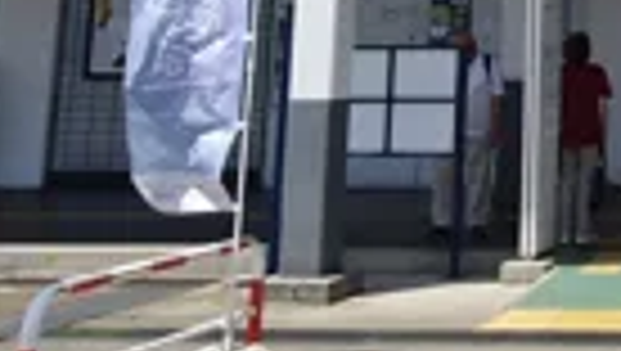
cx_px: 886
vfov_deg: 12.2
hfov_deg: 20.5
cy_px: -284
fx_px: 1500
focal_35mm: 91
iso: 80
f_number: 3.5
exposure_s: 1/1000
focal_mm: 4.1
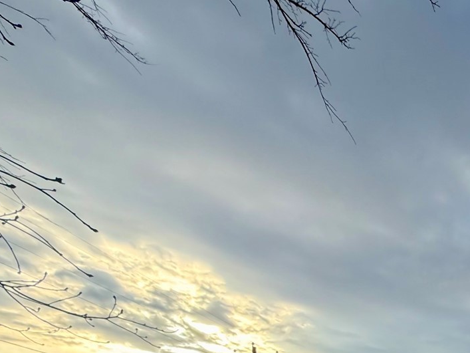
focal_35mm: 38
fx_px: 516
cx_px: 598
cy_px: 457
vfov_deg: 30.1
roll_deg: +1.7
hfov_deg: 35.3
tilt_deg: +1.2
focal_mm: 2.22
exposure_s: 1/770
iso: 64
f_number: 2.2
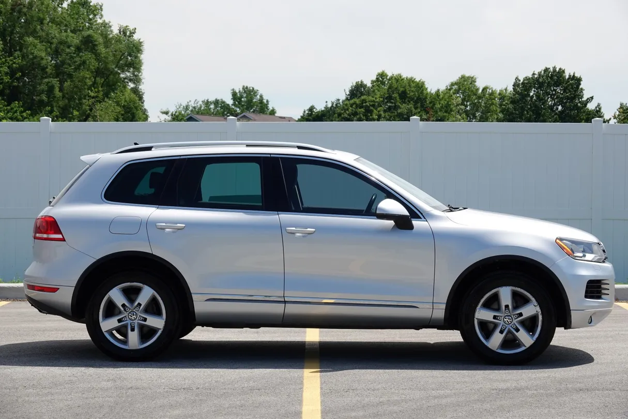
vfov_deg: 14.4
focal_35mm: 95
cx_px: 314
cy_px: 210
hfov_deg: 21.5
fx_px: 1657
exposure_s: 1/1000
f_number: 4
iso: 100
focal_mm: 34.68
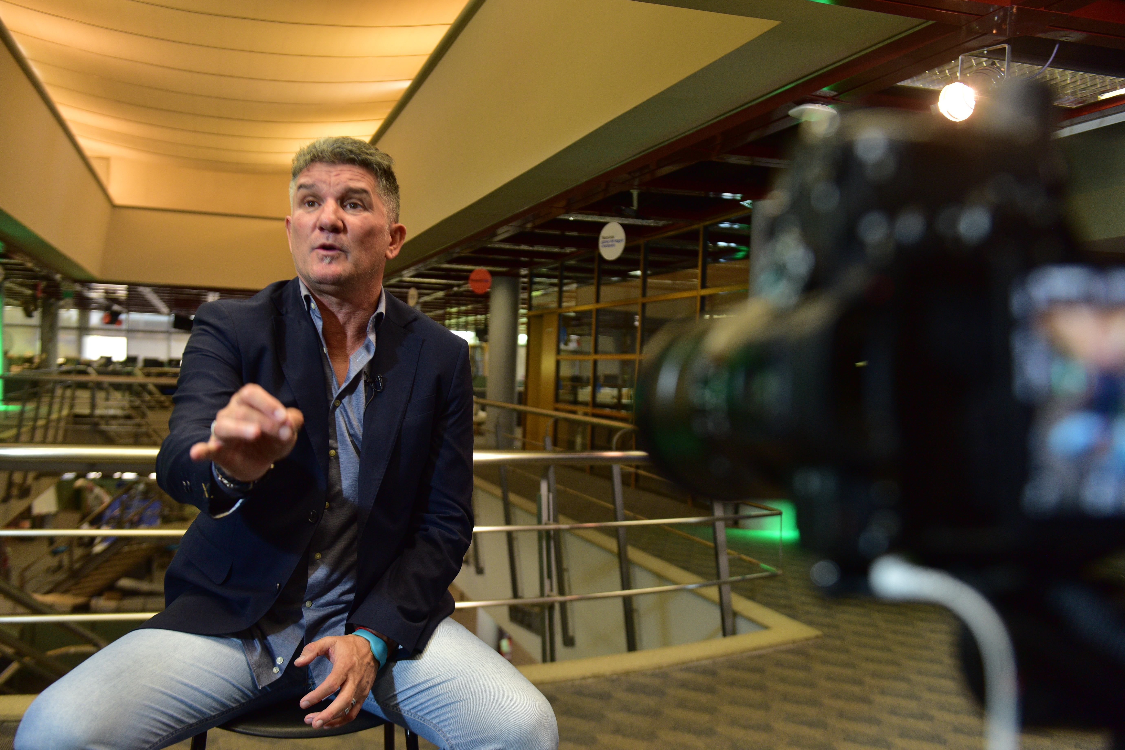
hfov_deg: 54.4
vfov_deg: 37.9
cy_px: 375
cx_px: 562
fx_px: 1094
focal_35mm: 35
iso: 500
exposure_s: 1/80
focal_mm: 35
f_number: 3.2
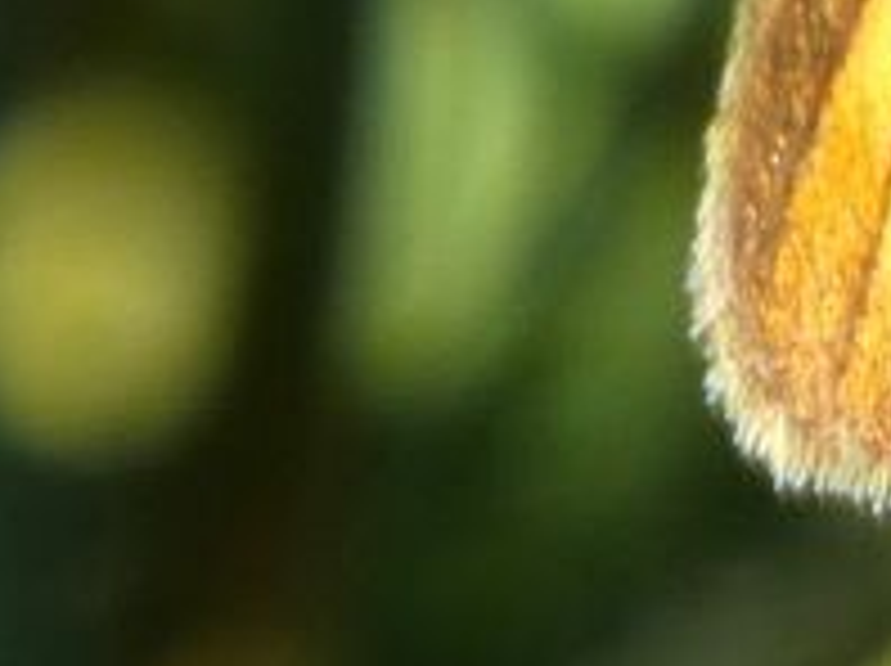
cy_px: -450
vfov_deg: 0.4
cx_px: 1541
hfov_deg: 0.6
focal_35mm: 3356
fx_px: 86277
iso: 80
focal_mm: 139.4
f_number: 5.6
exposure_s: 1/100
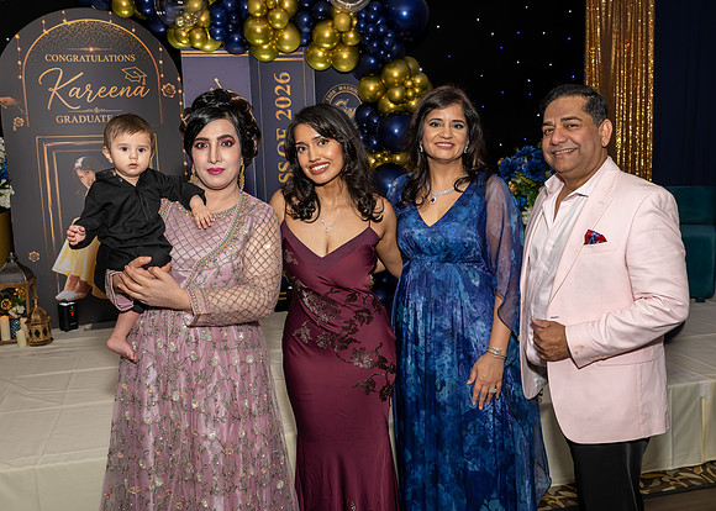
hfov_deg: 55.5
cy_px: 248
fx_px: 681
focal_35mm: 33
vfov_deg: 41.1
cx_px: 344
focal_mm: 30
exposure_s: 1/250
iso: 800
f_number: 8
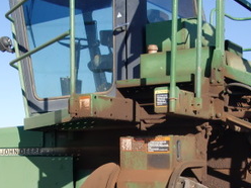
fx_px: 573
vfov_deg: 18.5
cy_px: 152
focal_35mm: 79
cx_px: 136
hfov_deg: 24.7
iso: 64
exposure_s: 1/125
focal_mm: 6.3
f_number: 7.9
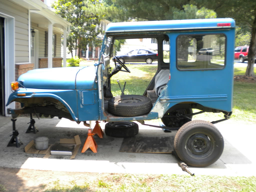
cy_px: 96
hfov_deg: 52.6
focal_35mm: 35
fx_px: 259
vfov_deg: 40.7
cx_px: 128
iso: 80
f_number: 3.1
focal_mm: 6.3
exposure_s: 1/161
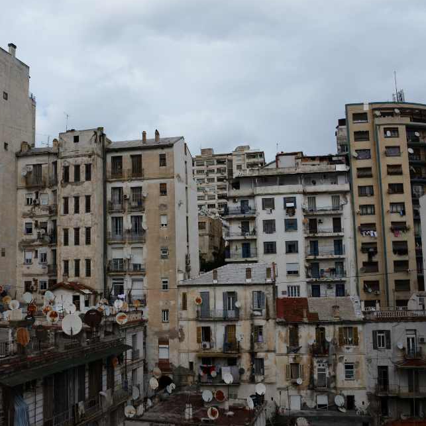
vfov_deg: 44.9
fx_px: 515
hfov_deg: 44.4
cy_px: 214
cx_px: 151
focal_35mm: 37
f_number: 5.6
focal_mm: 28
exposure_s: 1/1600
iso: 250
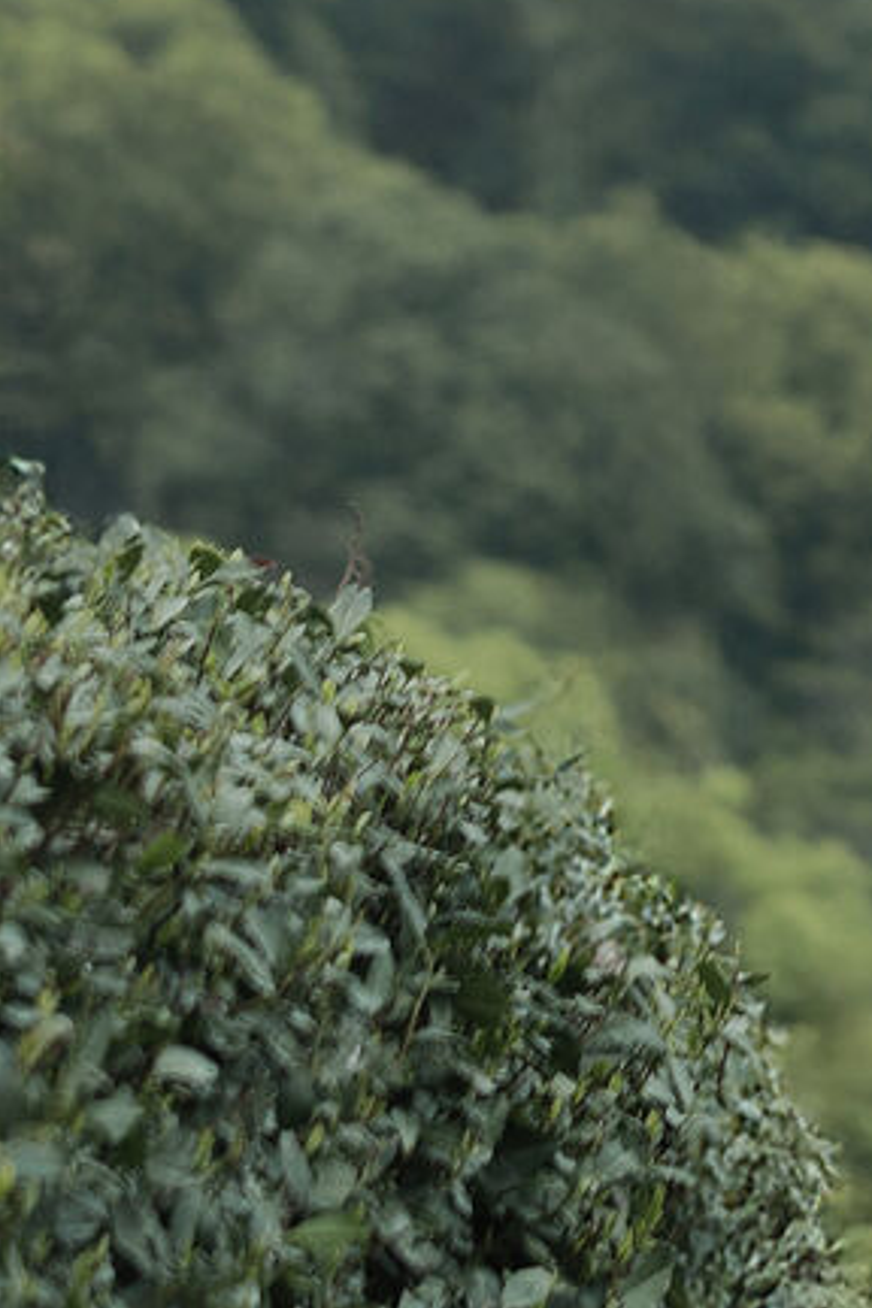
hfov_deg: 3.3
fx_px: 15150
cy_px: -663
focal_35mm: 417
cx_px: 1814
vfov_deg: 4.9
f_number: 4
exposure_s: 1/640
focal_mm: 100
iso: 250
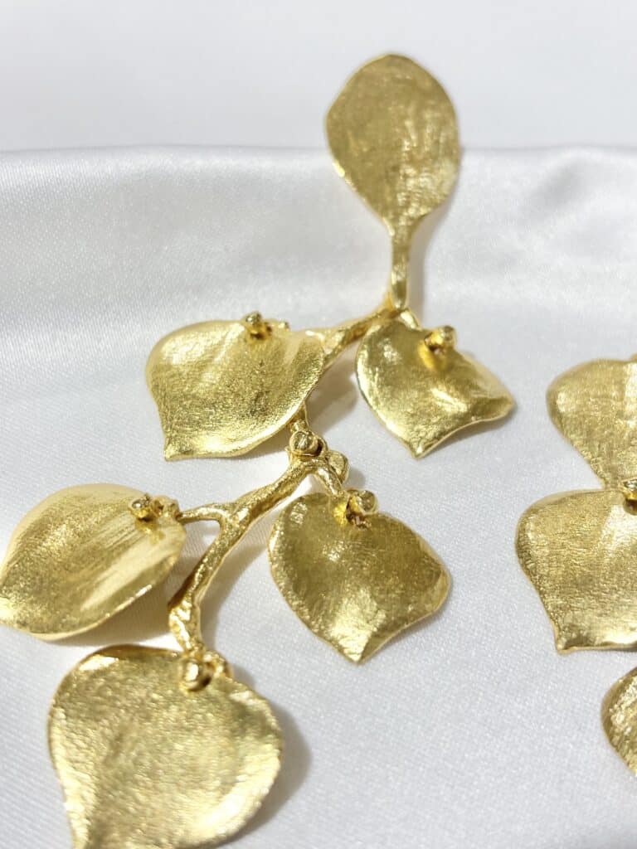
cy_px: 424
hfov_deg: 28.0
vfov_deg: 36.8
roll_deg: +3.5
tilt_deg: -31.5
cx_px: 318
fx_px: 1276
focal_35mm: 52
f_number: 1.6
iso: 32
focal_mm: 5.96
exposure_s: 1/233
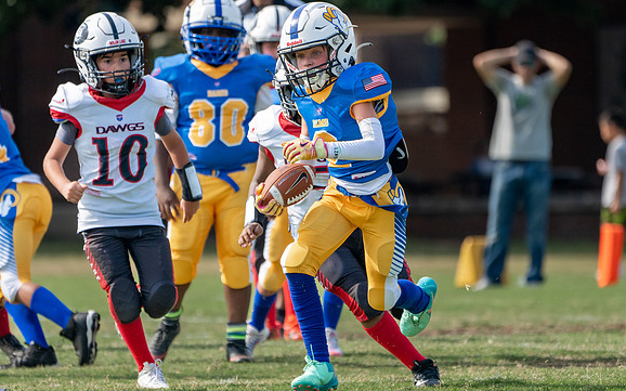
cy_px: 208
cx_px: 364
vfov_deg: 2.2
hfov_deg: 3.5
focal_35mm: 609
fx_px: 10388
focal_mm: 400
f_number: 5.6
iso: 500
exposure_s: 1/2500
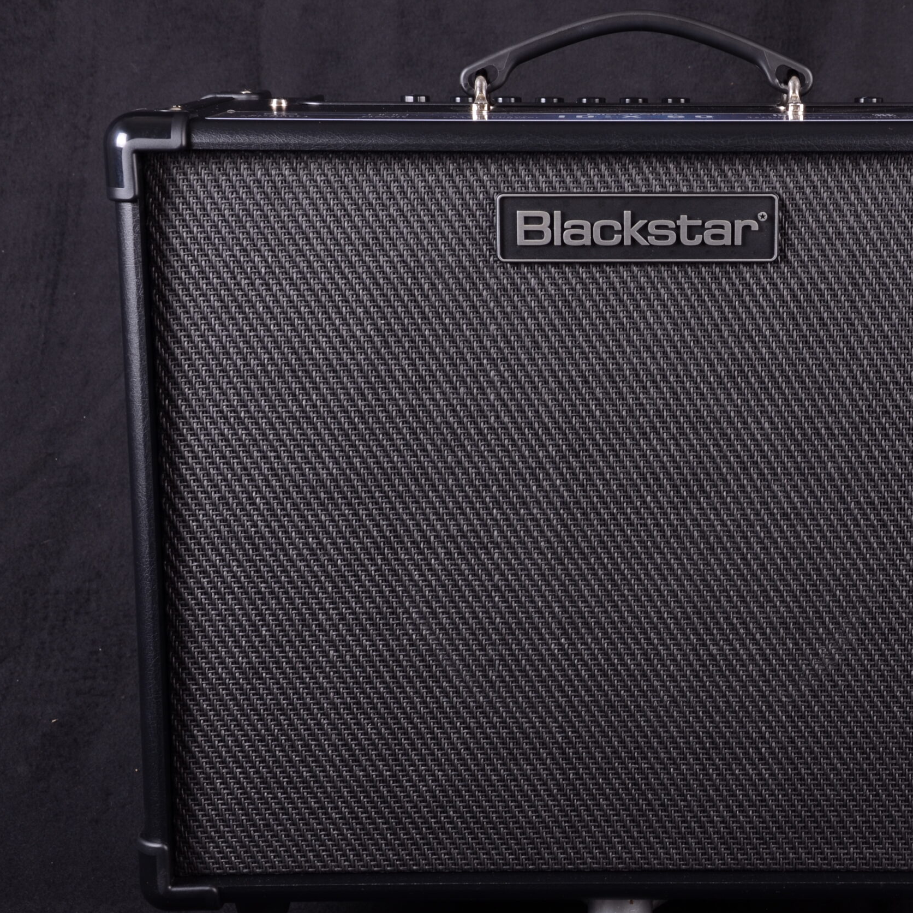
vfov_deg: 23.4
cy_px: 457
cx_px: 651
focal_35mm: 74
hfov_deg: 23.2
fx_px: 2208
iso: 200
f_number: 10
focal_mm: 38
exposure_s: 1/200
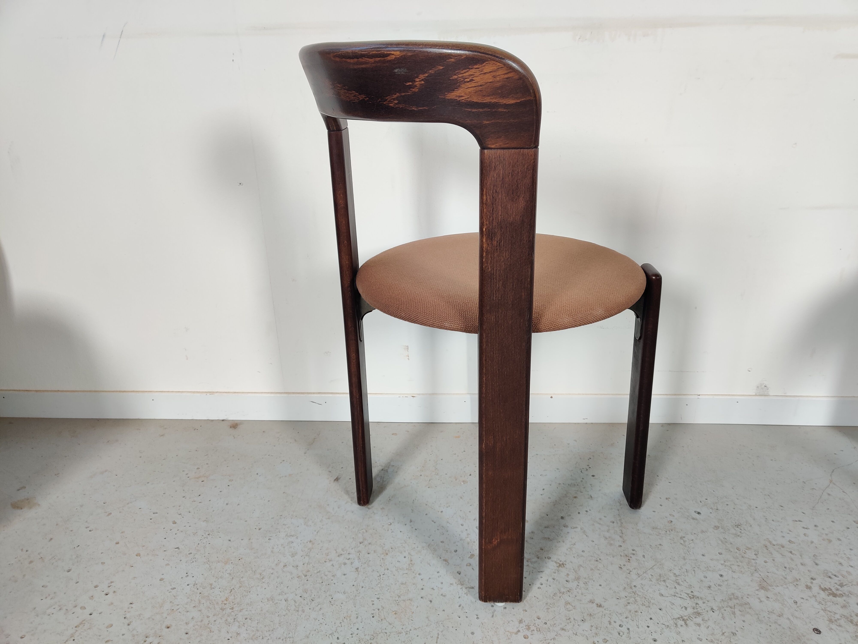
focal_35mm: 27
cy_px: 322
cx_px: 429
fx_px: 669
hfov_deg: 65.3
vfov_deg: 51.4
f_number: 1.65
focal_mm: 4.75
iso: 125
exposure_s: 1/50
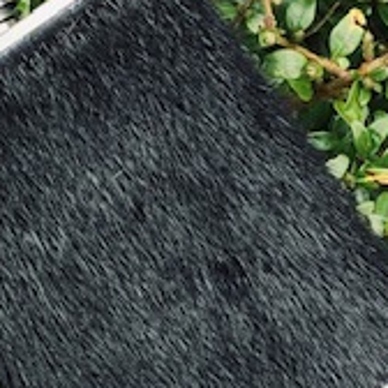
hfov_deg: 9.9
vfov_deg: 9.9
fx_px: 2219
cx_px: 376
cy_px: 9
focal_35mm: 175
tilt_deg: -78.0
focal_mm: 6
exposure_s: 1/122
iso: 160
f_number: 2
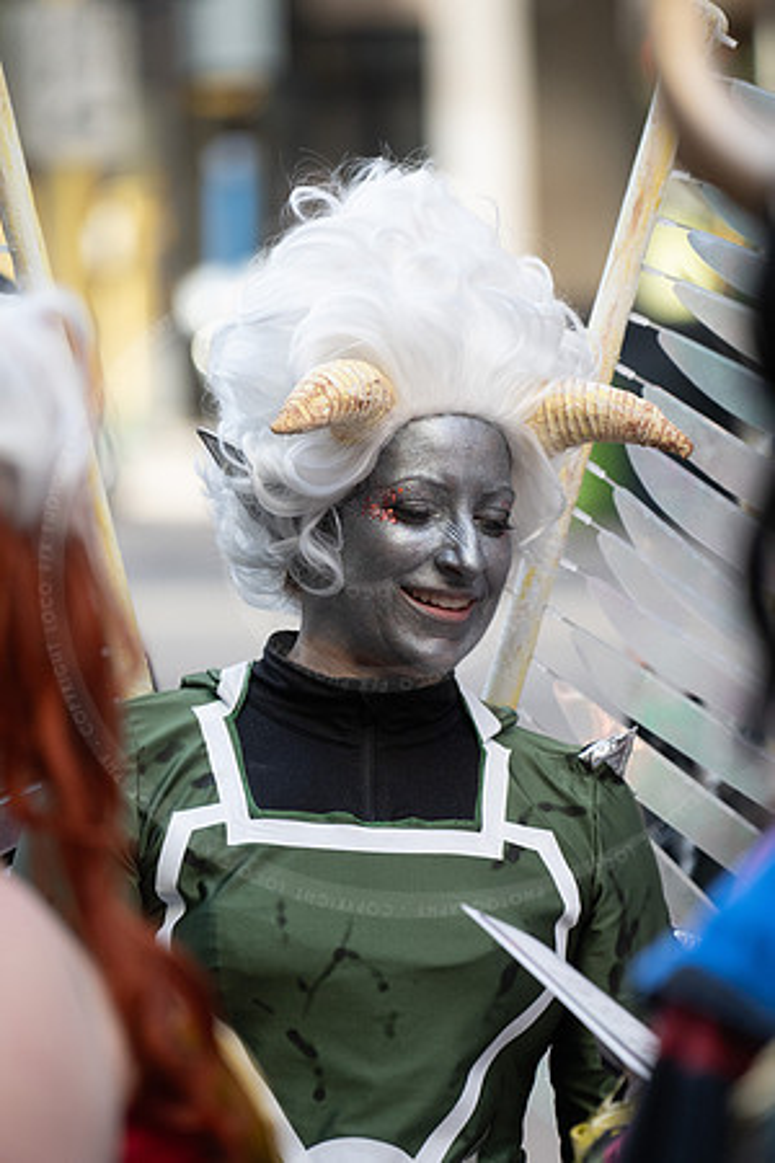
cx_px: 388
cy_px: 582
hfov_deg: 6.1
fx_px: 7265
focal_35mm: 225
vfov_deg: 9.1
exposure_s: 1/1000
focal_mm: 150
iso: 1000
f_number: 2.8
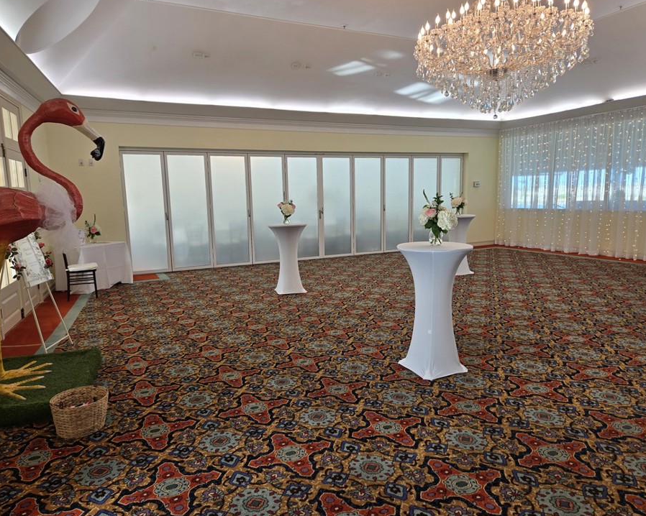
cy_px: 259
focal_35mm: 25
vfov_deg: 56.8
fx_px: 478
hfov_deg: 68.1
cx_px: 323
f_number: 1.8
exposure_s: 1/120
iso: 40
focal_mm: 5.4
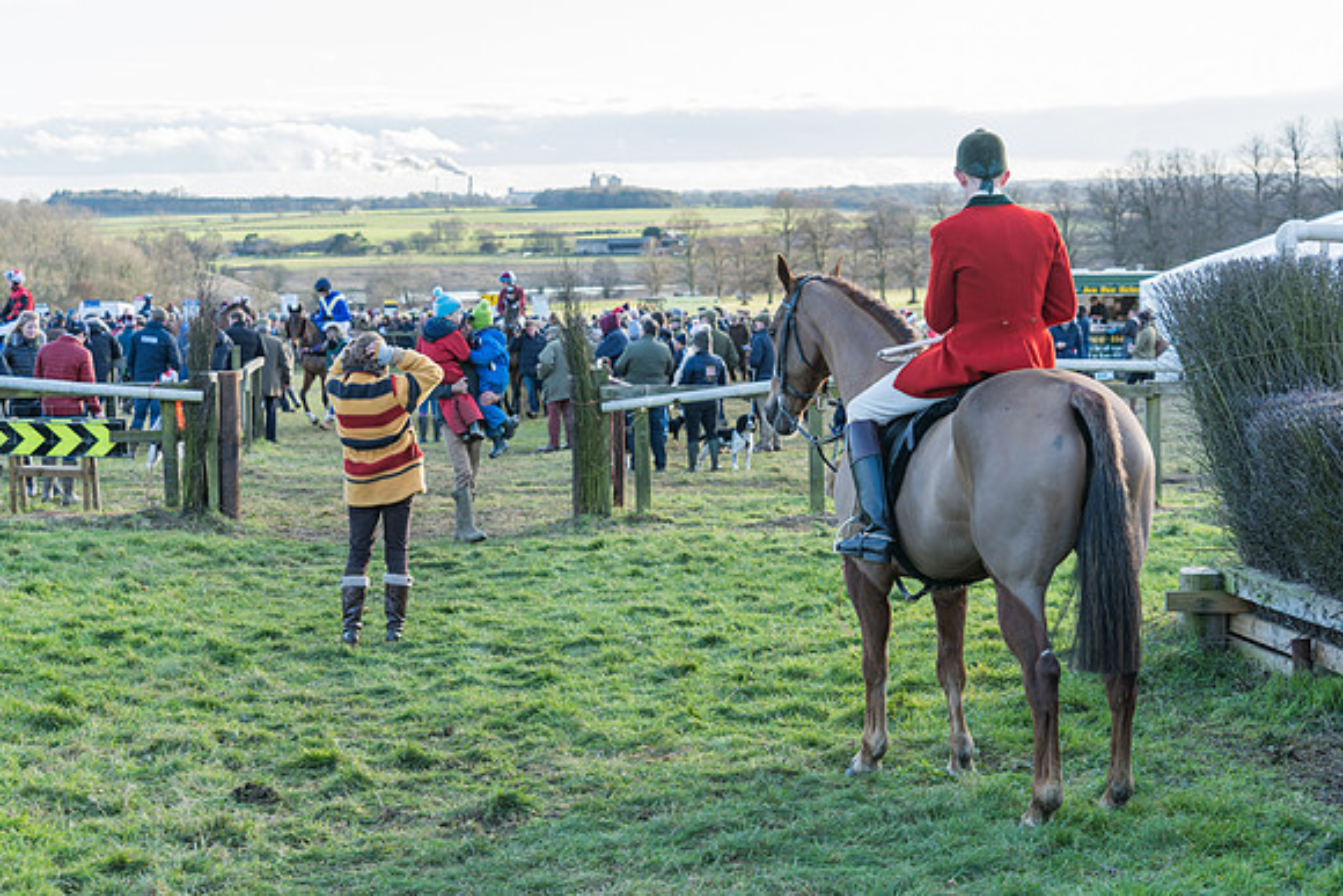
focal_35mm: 71
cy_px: 442
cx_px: 667
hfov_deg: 28.3
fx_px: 2659
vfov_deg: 19.1
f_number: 5.6
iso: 200
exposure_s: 1/125
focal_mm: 70
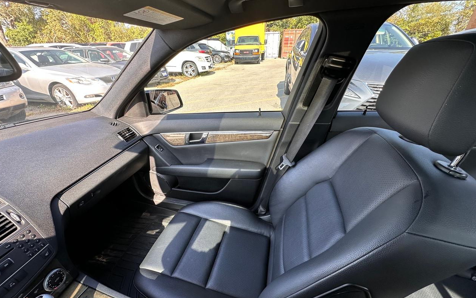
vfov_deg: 74.7
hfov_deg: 101.5
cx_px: 236
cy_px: 156
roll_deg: +1.7
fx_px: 195
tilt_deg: -29.7
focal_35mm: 15
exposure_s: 1/99
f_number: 2.2
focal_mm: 2.22
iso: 50
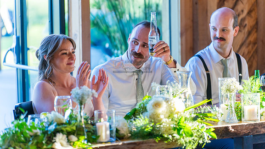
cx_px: 133
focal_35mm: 158
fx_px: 1111
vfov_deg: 7.7
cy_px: 66
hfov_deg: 13.6
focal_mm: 150
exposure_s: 1/400
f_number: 2.8
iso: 1000
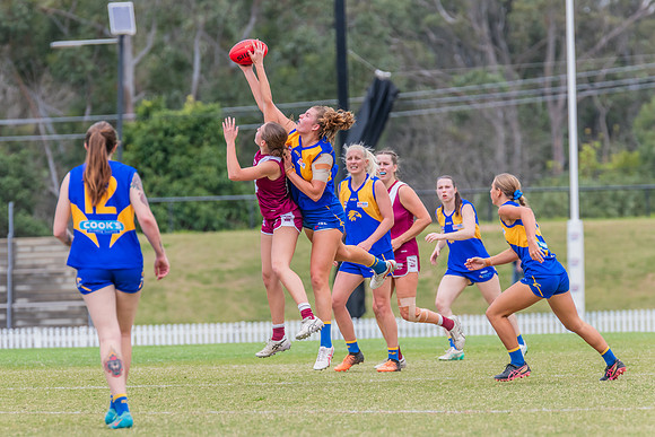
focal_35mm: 415
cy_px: 234
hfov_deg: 5.0
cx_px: 314
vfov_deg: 3.3
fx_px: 7545
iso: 800
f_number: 8
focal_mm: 380
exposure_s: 1/1250
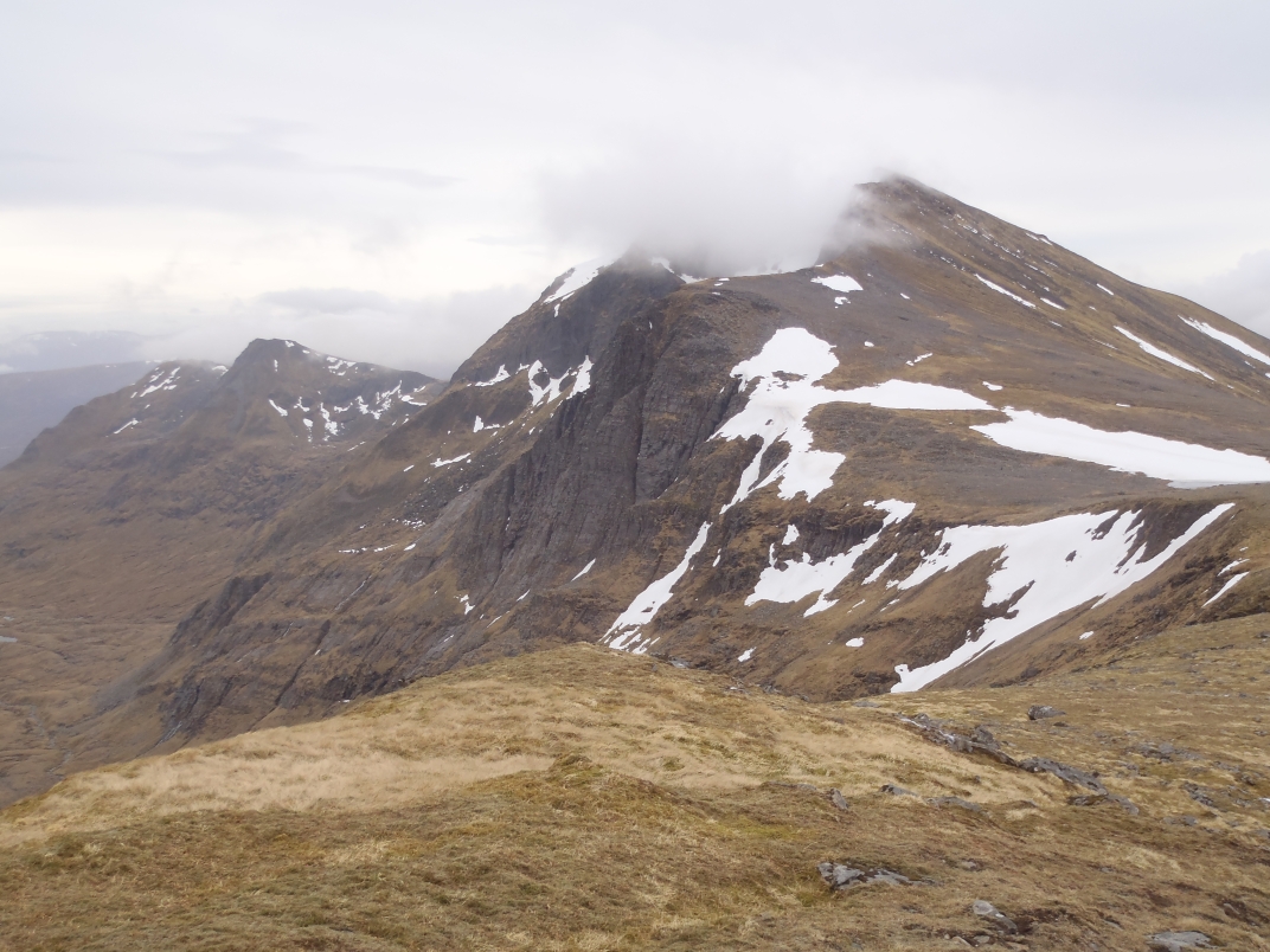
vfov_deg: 39.7
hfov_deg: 51.4
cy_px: 476
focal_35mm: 36
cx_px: 635
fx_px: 1321
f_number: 5
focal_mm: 6.53
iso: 80
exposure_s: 1/250
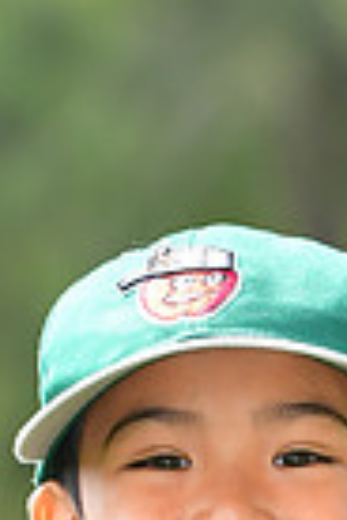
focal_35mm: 759
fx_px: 10973
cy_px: 784
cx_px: 153
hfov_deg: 1.8
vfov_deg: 2.7
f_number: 4
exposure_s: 1/1250
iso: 500
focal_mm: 120
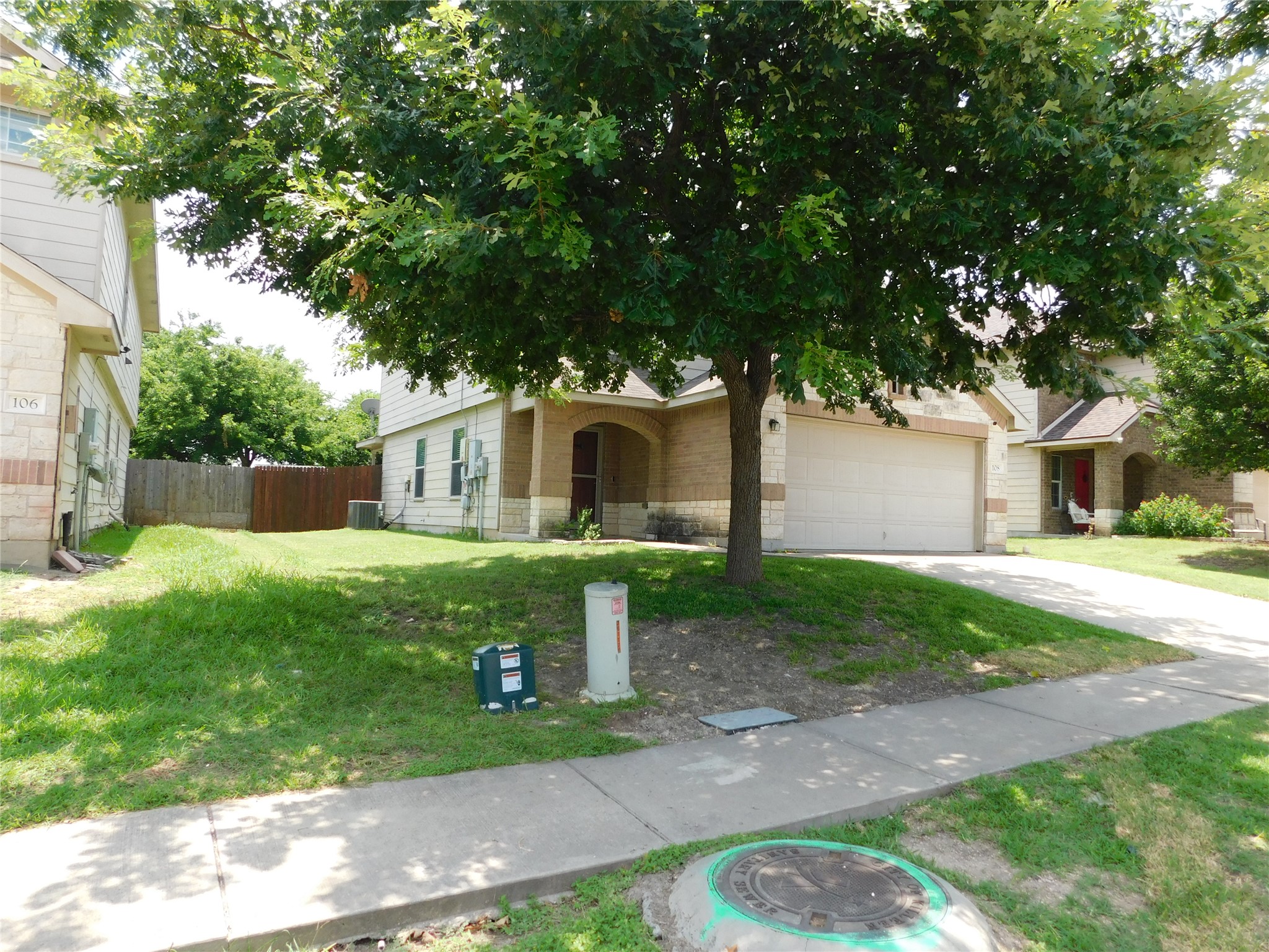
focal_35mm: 23
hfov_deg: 73.9
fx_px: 843
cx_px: 634
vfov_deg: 58.9
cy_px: 476
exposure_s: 1/500
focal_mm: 4
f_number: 3
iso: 125
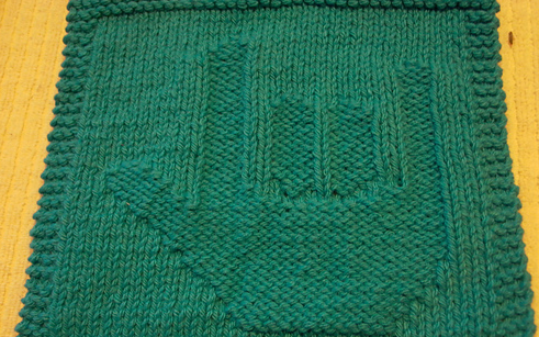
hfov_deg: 48.2
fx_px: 602
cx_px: 269
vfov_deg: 31.2
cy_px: 200
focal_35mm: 41
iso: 100
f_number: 2.13
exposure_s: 1/5.66
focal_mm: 8.19
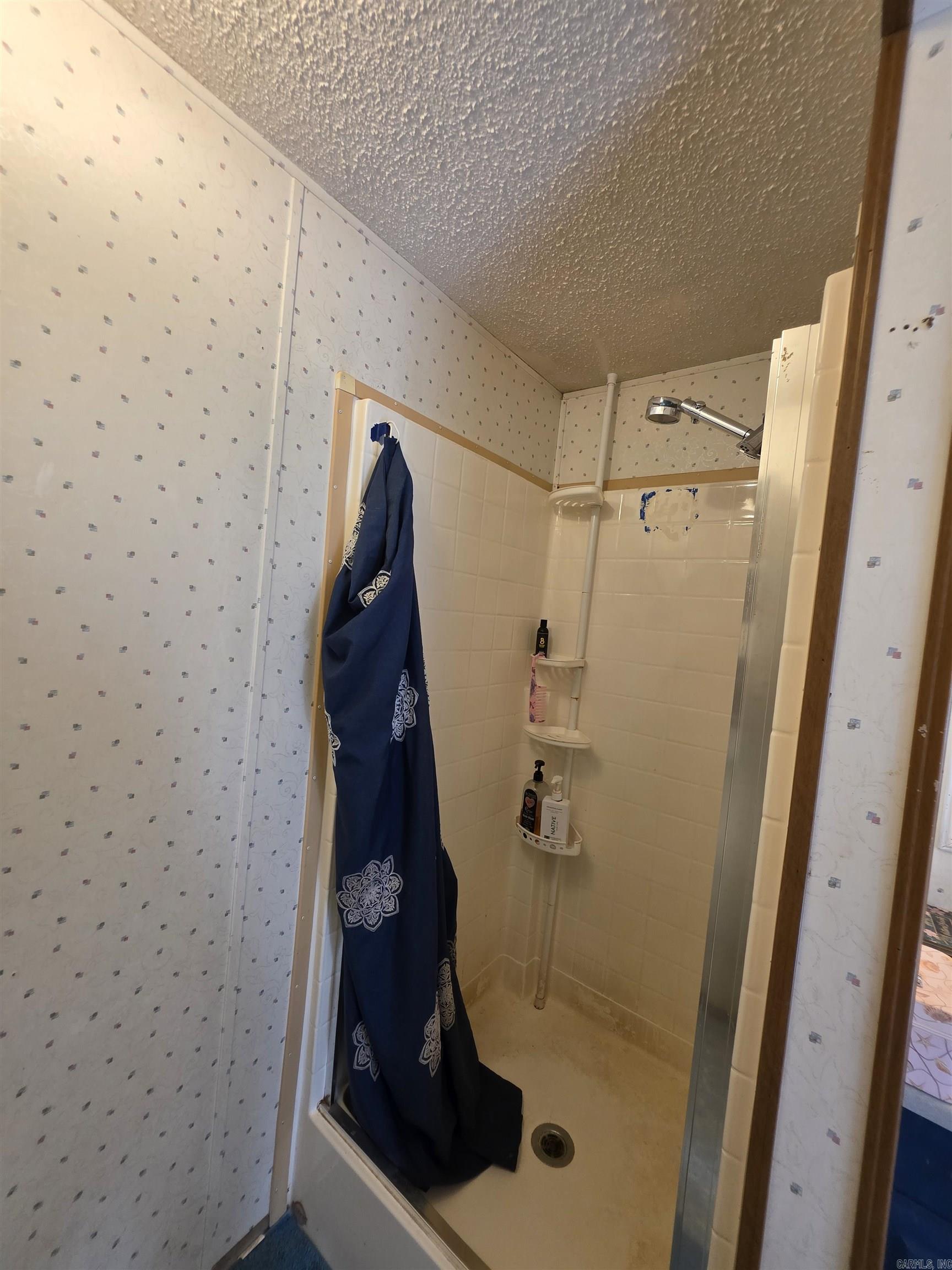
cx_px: 476
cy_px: 635
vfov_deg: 106.2
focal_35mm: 13
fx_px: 477
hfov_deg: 89.9
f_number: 1.9
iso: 200
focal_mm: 2.2
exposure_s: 1/60
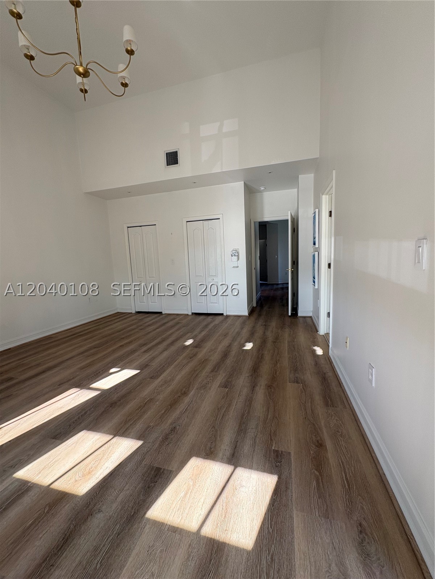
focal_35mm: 14
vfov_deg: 102.1
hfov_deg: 85.7
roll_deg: +2.0
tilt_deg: -5.7
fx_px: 235
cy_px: 290
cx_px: 218
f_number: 2.2
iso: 100
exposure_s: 1/130
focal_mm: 2.22
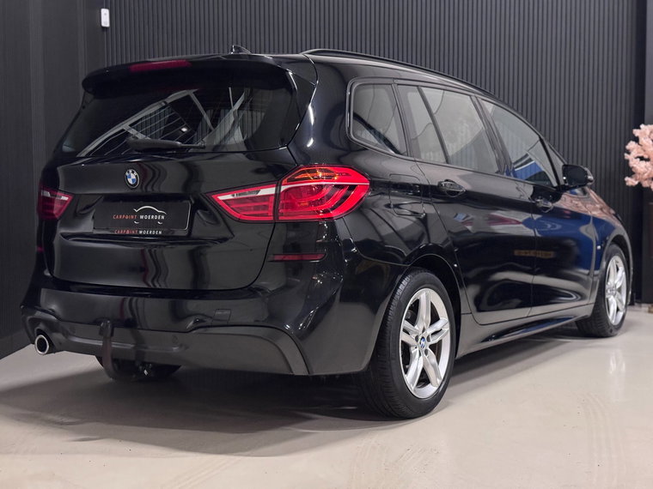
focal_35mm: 48
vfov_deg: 30.3
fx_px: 905
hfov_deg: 39.7
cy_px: 244
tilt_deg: -2.3
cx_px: 326
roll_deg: +0.4
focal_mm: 6.76
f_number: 1.78
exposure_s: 1/20
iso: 640
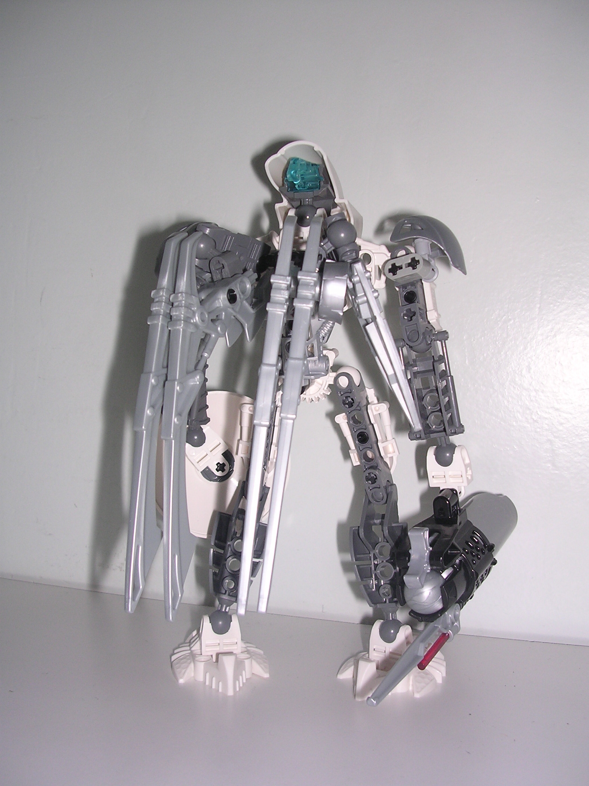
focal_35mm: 38
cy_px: 393
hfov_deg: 37.7
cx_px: 294
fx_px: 862
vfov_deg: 49.0
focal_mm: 5.8
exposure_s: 1/60.1
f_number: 2.8
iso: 100
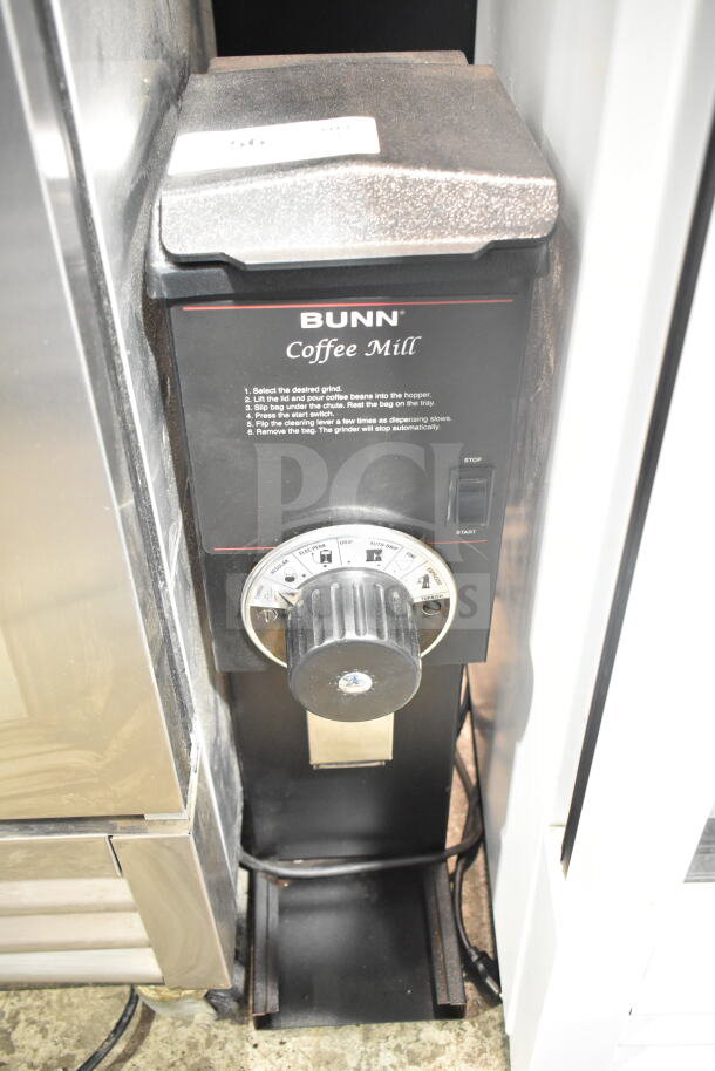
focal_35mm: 33
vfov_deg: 57.2
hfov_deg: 40.0
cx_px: 358
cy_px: 536
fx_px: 982
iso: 4000
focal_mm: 22
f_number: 3.8
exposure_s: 1/40
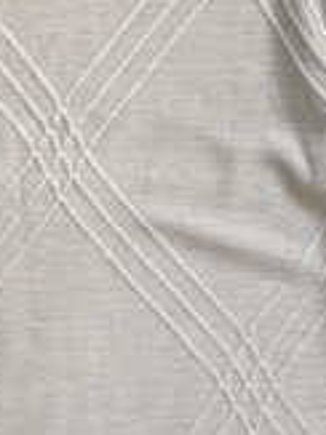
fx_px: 1069
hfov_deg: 17.2
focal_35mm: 85
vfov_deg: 23.0
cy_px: 255
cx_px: 67
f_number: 1.6
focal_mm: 5.96
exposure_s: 1/121
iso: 125
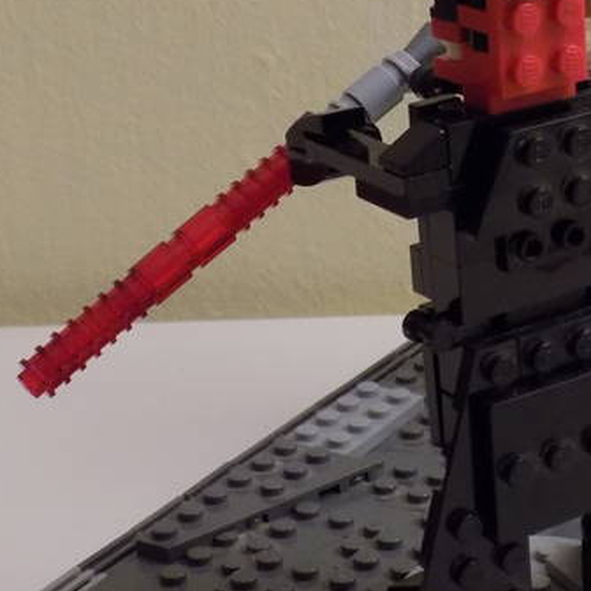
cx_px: 441
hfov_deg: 17.8
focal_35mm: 97
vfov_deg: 17.8
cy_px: 131
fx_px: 1874
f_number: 3.6
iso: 400
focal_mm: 7.3
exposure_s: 1/10
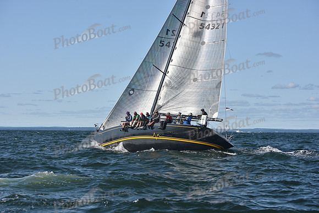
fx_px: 798
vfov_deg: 15.2
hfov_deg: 22.6
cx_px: 160
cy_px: 106
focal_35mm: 90
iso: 250
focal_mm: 90
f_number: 7.1
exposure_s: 1/800
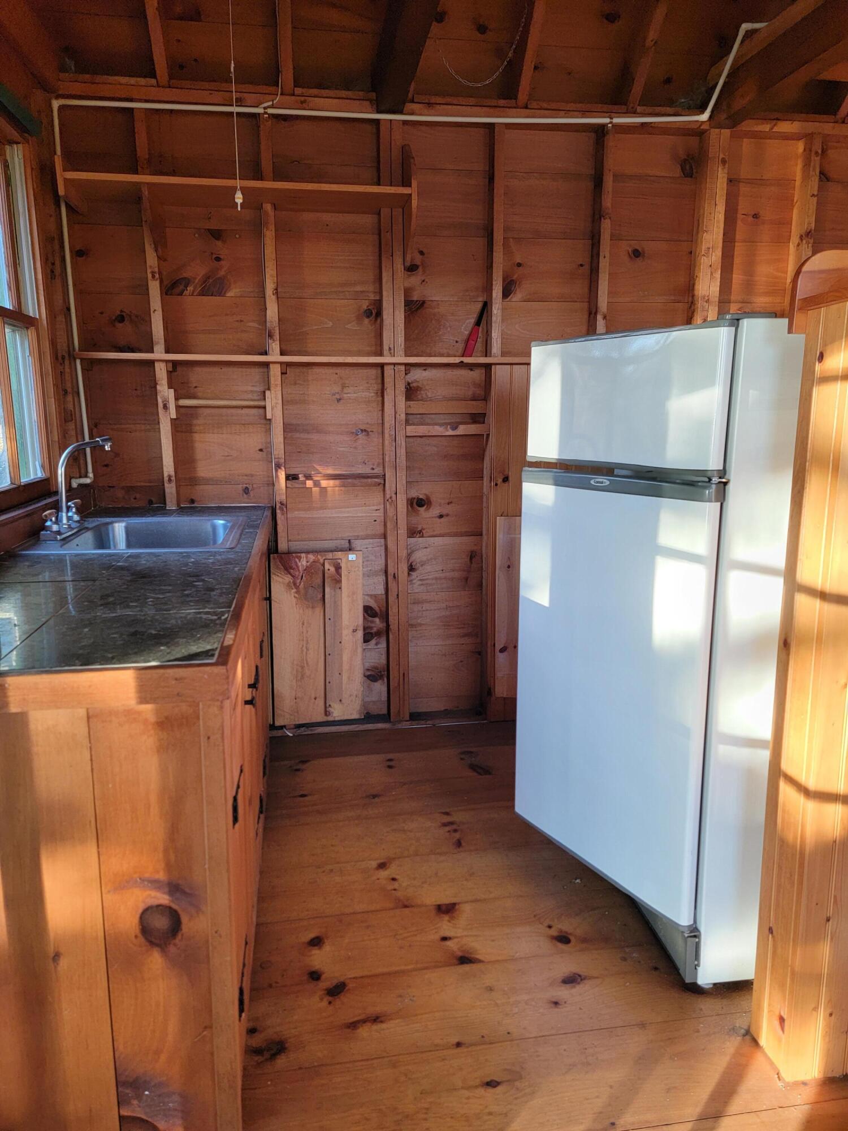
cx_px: 424
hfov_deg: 56.8
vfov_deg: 71.6
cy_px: 566
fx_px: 784
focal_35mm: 24
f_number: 1.8
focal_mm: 6.7
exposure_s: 1/120
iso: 250
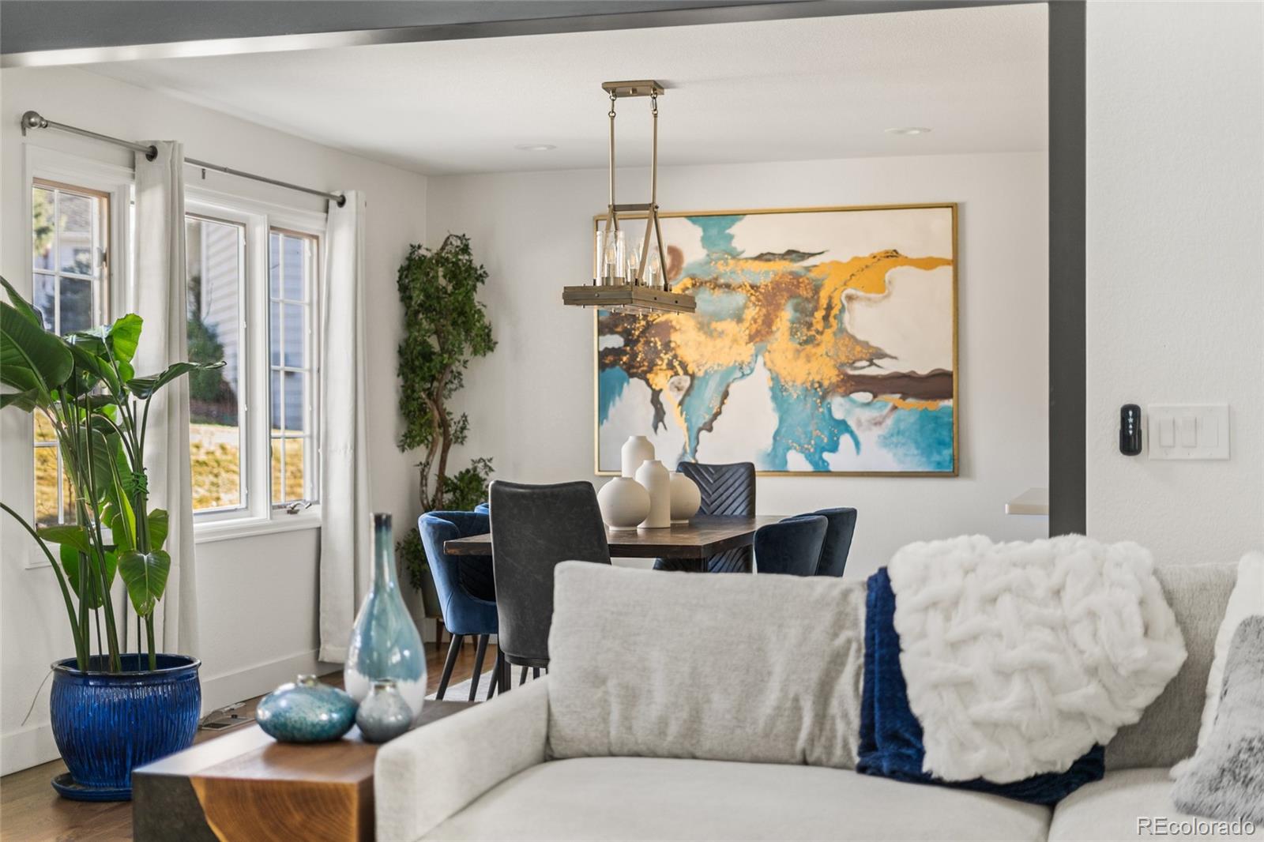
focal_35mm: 50
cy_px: 421
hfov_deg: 39.6
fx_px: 1755
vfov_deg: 27.0
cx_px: 632
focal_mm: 50
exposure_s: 1/13
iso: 500
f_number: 1.8
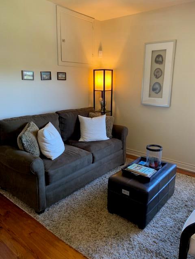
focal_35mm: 26
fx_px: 195
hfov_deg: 53.1
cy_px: 130
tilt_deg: -13.0
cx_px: 98
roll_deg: -0.1
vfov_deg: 67.3
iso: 200
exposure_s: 1/60
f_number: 1.8
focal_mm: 4.25
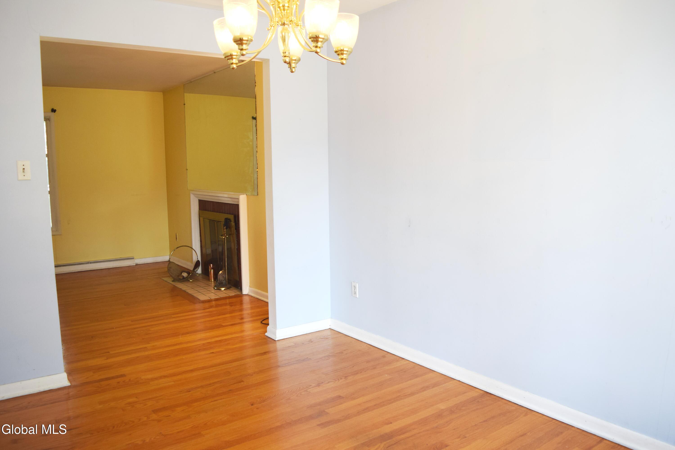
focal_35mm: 27
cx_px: 338
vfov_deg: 47.9
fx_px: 506
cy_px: 225
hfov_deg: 67.4
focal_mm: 18
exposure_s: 1/60
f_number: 4
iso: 400
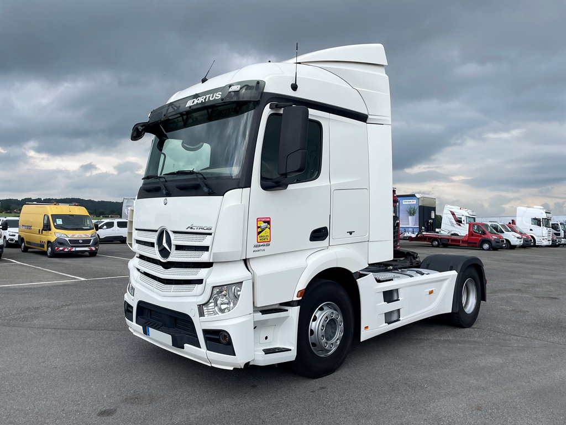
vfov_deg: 53.1
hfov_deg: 67.3
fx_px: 425
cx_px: 283
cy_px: 212
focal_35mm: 26
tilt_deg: +1.1
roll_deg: -0.3
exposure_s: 1/2132
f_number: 1.6
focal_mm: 4.2
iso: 32
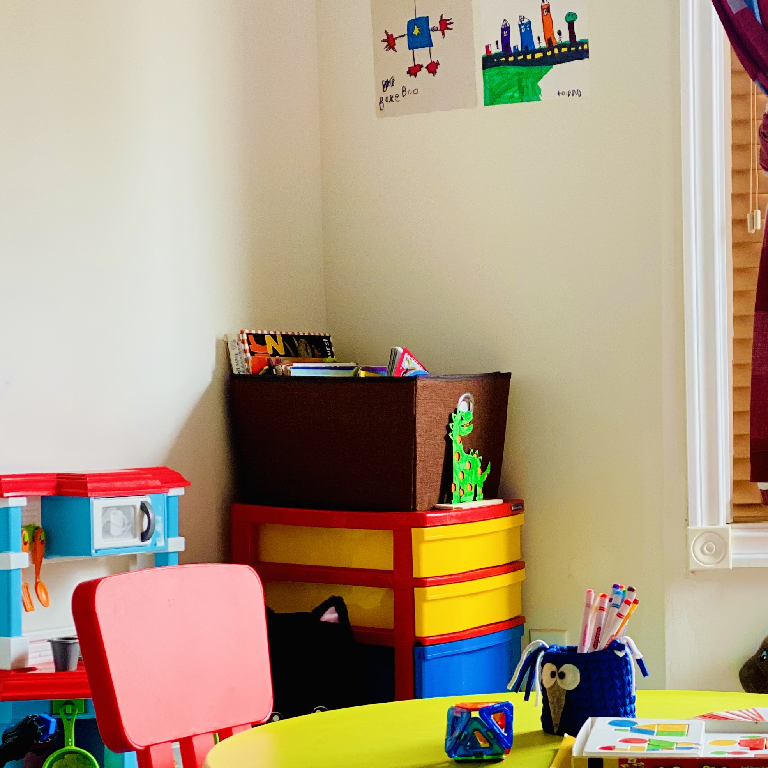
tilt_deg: -3.9
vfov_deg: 18.3
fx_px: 2359
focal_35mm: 94
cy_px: 606
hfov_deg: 18.4
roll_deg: +0.6
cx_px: 570
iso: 100
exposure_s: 1/122
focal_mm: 6
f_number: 2
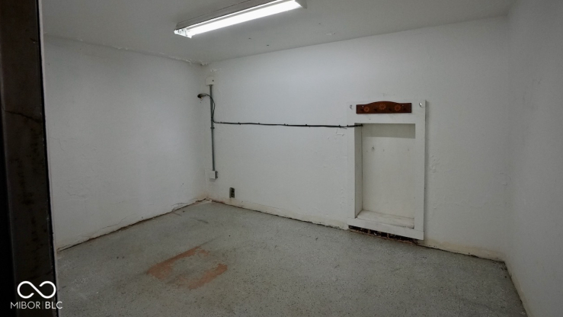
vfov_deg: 63.5
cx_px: 282
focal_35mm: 17
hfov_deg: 95.9
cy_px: 130
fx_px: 254
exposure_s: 1/125
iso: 5000
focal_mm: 16
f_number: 11
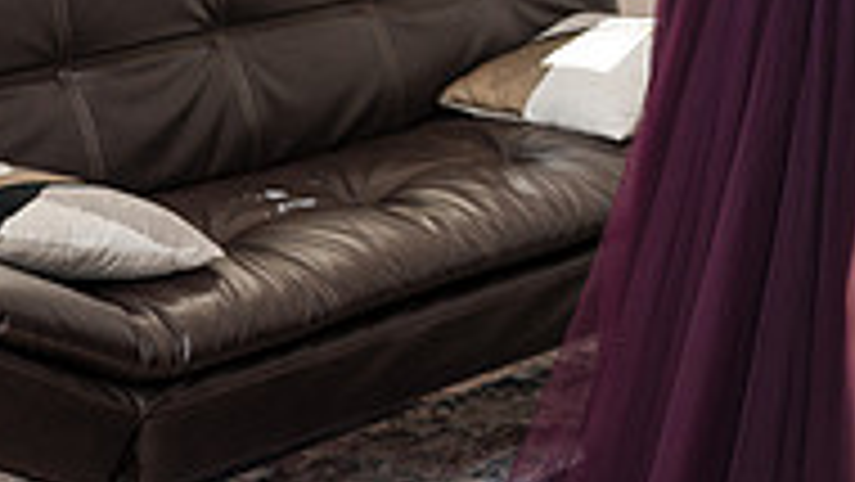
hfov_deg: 19.5
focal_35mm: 109
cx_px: 616
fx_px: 2472
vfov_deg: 11.0
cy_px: 32
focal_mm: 44
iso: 640
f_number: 3.2
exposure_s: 1/250
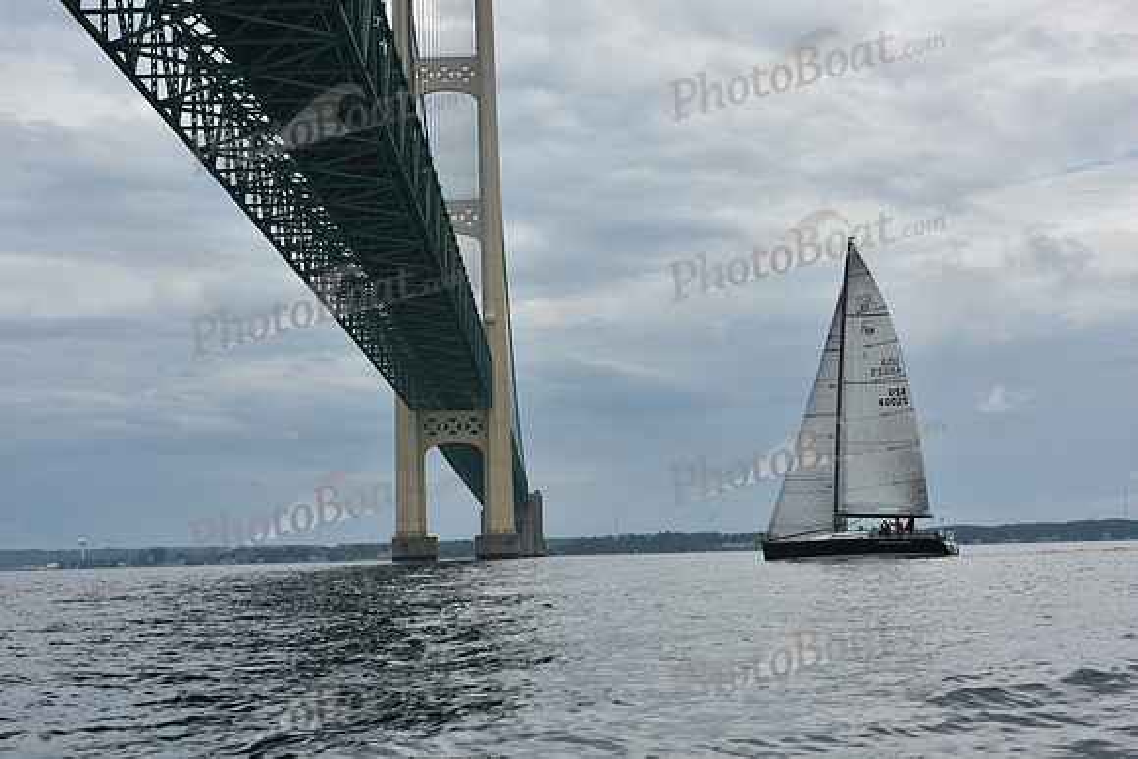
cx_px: 569
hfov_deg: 28.8
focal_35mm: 70
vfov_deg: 19.5
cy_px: 380
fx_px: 2213
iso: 250
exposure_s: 1/800
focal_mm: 70
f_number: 13
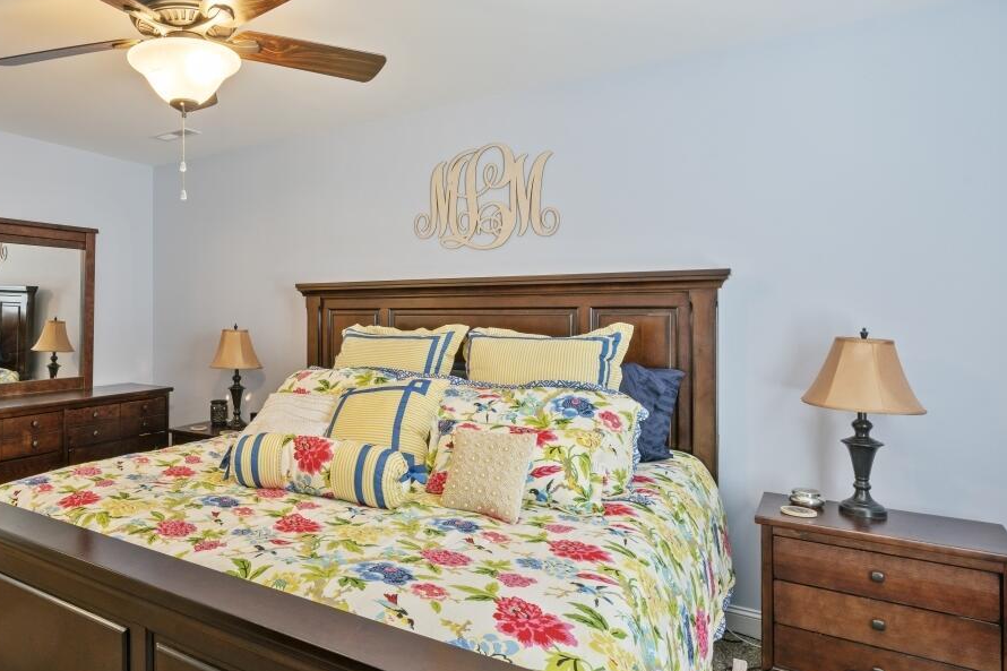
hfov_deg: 72.5
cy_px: 338
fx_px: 643
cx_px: 293
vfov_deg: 55.1
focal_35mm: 23
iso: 320
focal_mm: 16
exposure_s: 1/2.5
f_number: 10
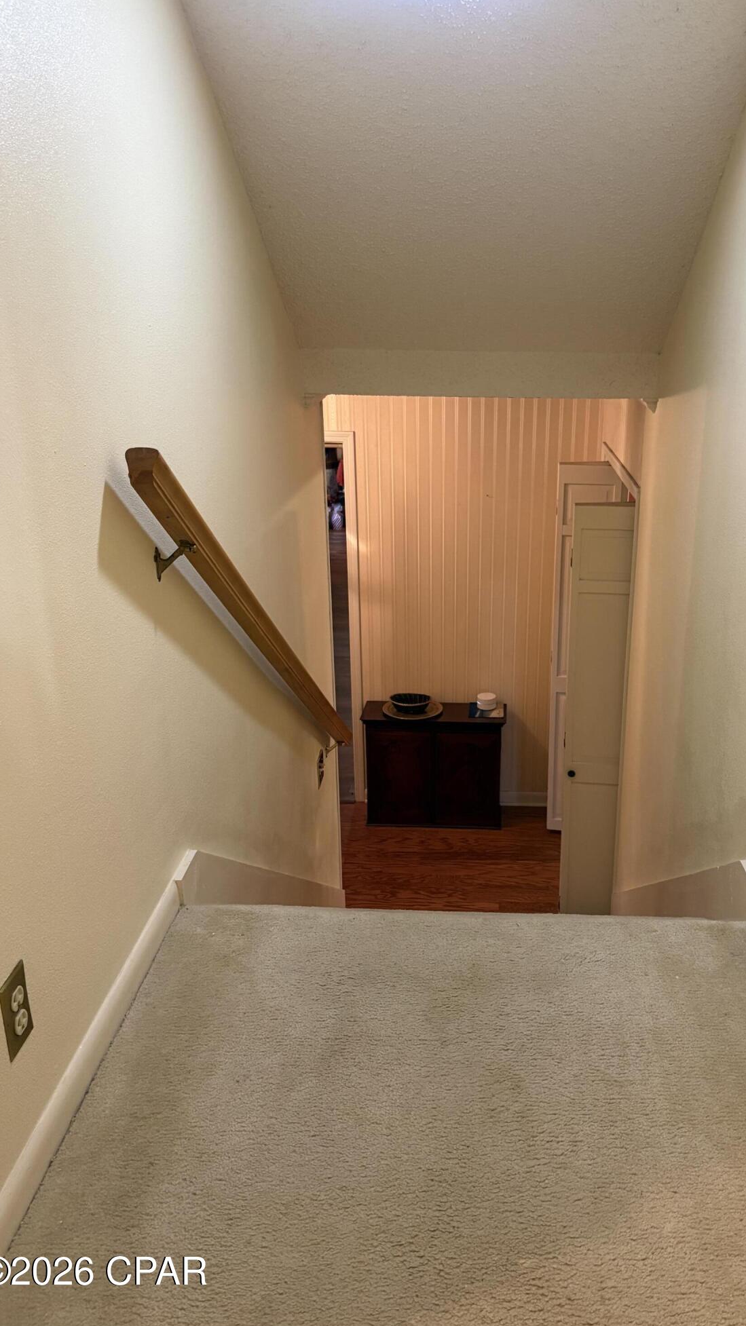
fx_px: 1020
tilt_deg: -19.9
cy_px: 655
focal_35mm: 29
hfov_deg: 39.8
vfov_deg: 66.1
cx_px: 487
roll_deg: -1.6
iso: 250
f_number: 1.6
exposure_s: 1/60
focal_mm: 5.96
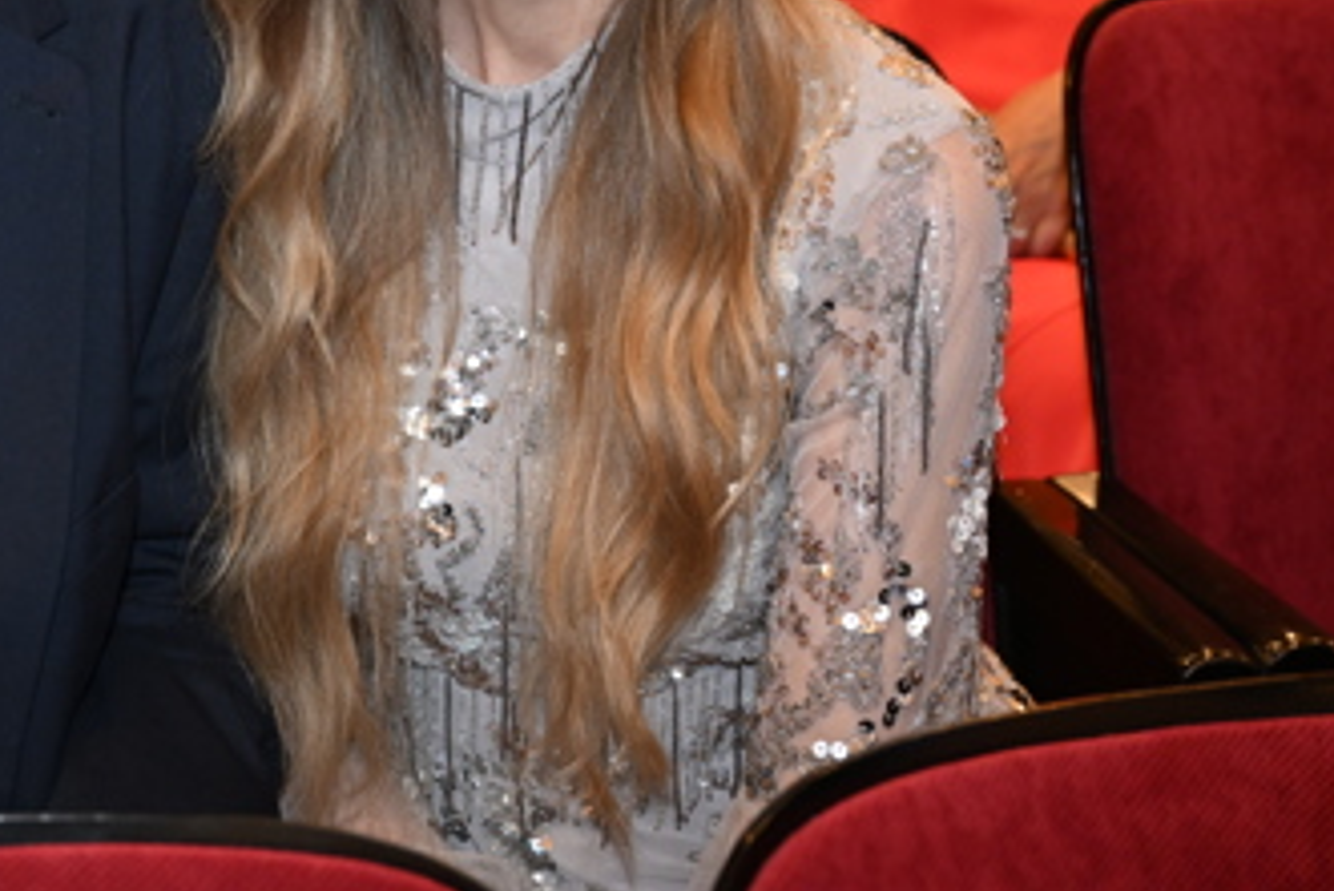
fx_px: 3633
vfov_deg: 13.8
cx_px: 137
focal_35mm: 98
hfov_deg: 20.4
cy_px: -20
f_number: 4.5
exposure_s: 1/125
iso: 2000
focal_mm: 47
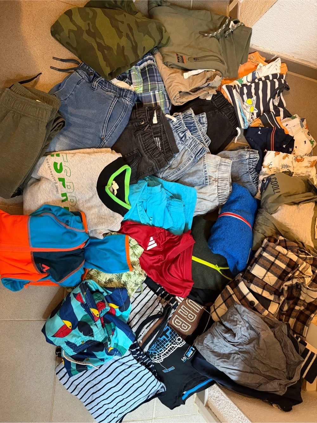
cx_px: 158
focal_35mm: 24
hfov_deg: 56.8
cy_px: 212
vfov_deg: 71.6
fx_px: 293
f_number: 1.78
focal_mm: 6.76
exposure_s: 1/33
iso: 640
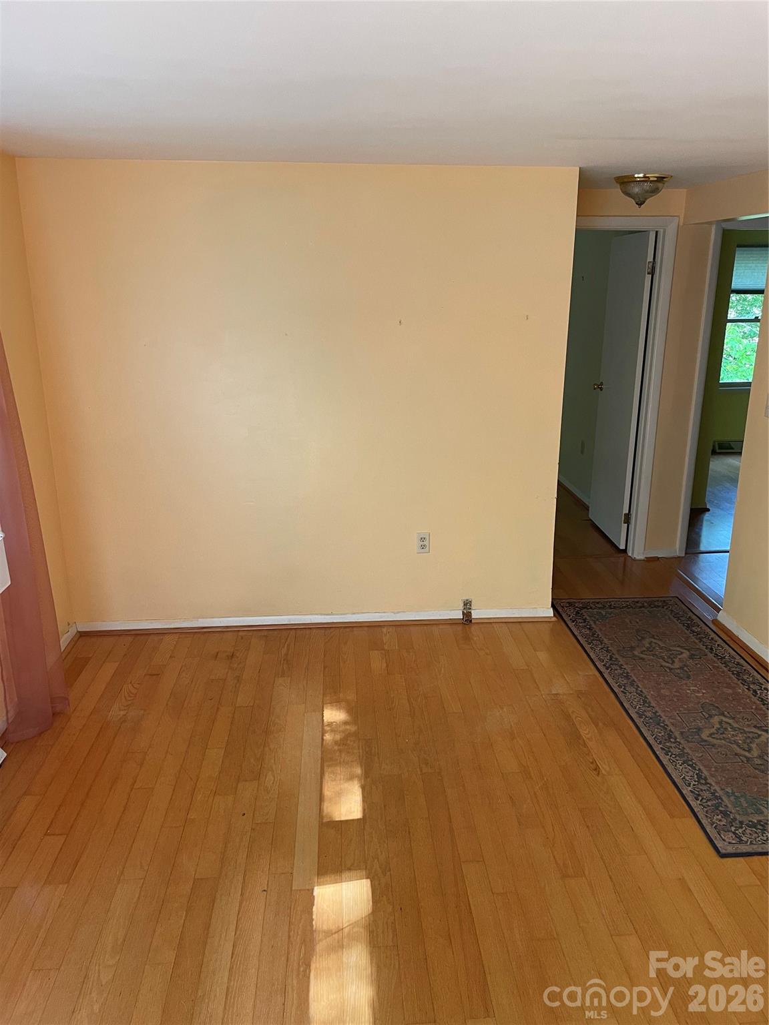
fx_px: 770
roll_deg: +0.0
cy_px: 512
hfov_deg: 53.1
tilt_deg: -15.5
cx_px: 384
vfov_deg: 67.3
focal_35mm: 26
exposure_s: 1/80
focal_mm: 4.2
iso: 125
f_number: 1.6
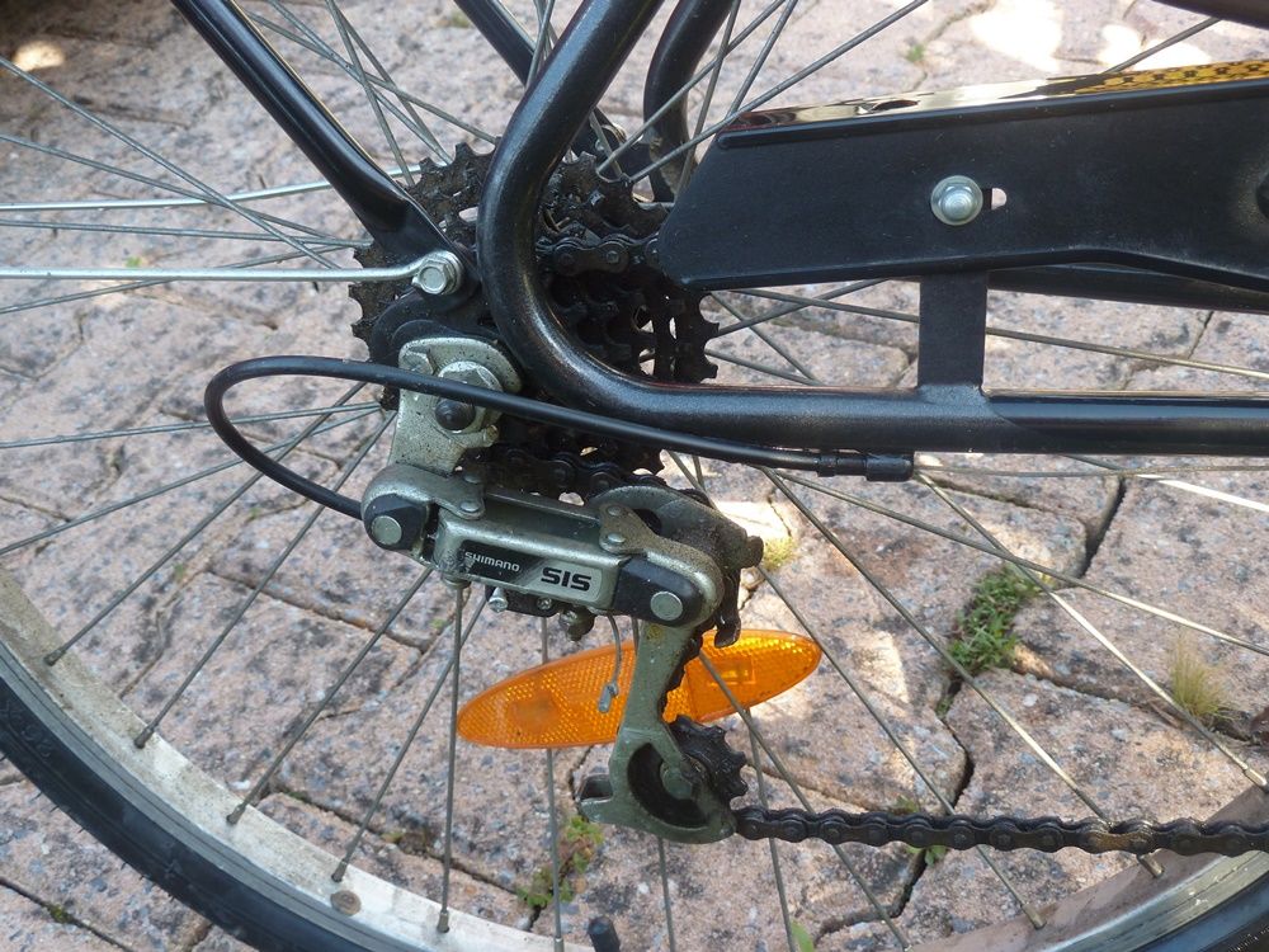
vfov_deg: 34.3
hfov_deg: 44.8
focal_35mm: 42
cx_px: 634
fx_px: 1540
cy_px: 476
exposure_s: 1/40
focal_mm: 6.9
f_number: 3.7
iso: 80
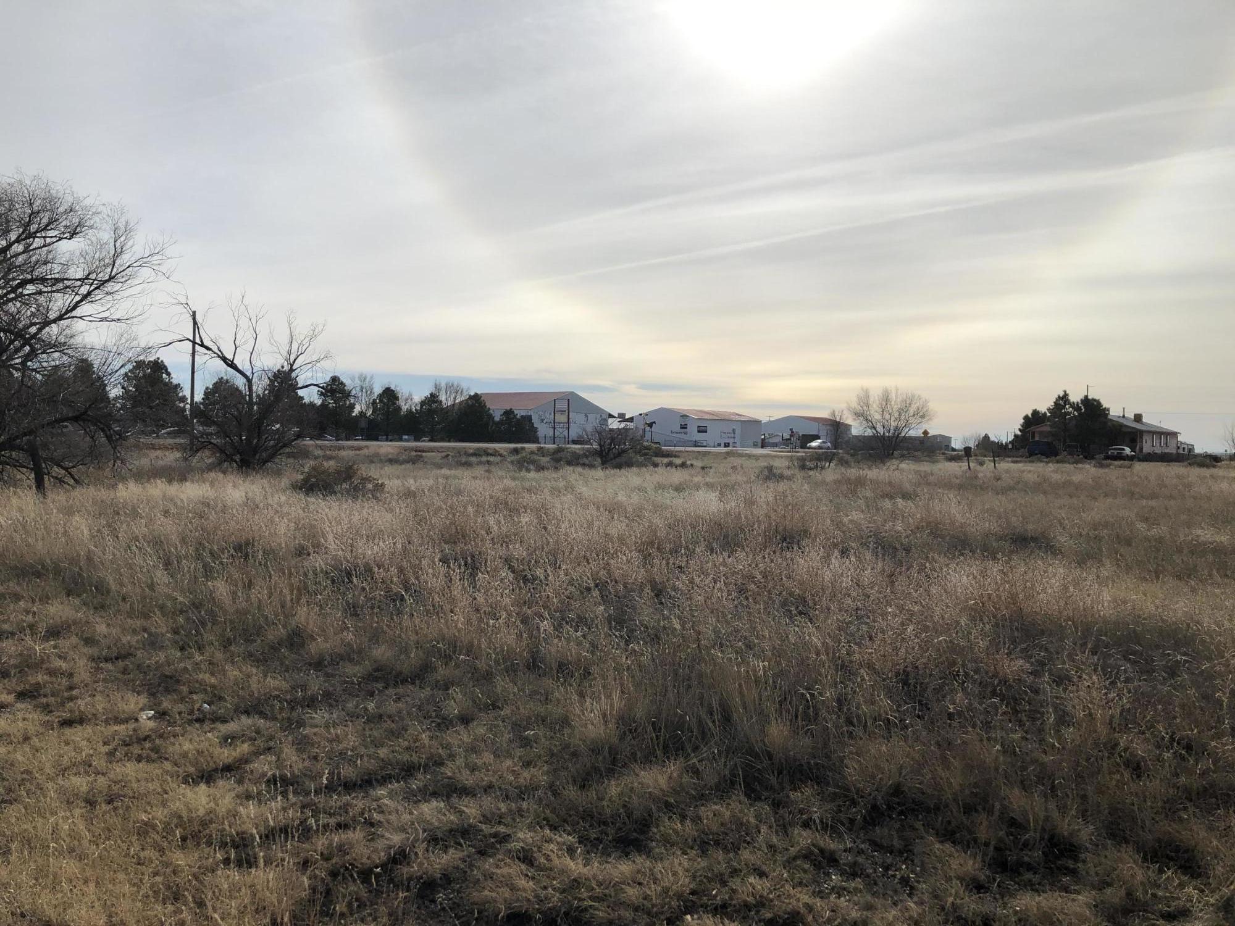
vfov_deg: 49.7
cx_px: 618
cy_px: 463
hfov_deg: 63.4
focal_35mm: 28
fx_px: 999
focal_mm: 3.99
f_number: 1.8
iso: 25
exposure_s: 1/6944
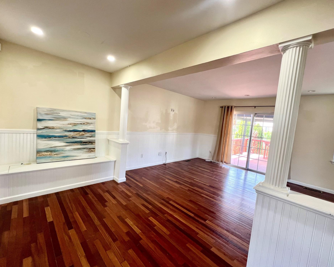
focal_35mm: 14
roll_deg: -4.8
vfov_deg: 88.0
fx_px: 138
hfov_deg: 100.7
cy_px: 135
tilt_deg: -5.5
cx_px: 163
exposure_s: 1/30
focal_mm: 1.57
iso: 64
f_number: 1.8
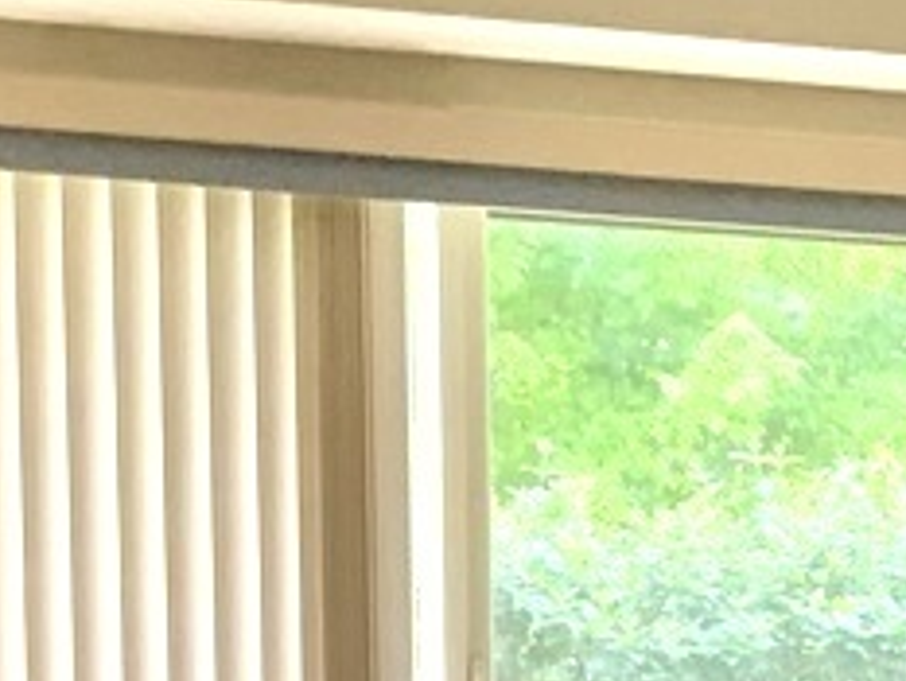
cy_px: 1397
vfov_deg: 7.9
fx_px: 4687
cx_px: 1454
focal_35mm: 179
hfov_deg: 10.6
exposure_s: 1/60
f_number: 1.8
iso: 50
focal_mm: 3
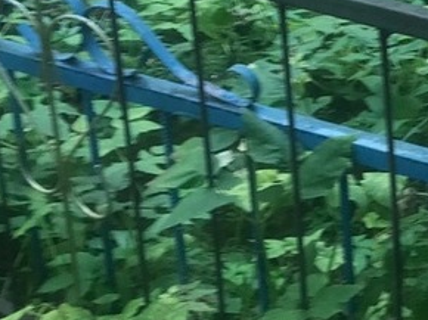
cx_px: 480
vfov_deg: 13.8
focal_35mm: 99
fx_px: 1223
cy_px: -184
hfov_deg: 19.0
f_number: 1.8
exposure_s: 1/50
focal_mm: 3.99
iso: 25
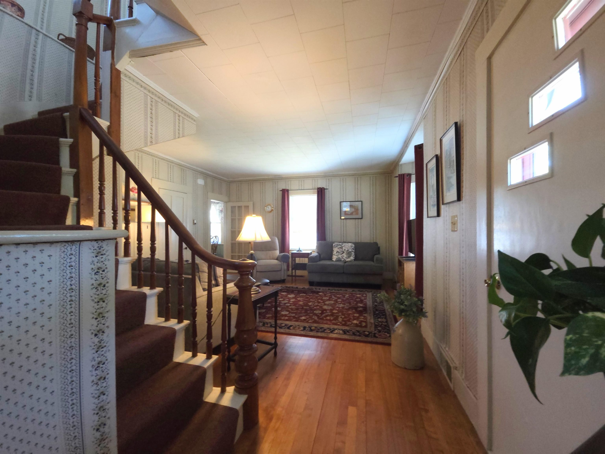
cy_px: 227
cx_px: 302
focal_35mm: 13
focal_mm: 2.2
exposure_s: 1/30
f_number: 2.2
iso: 320
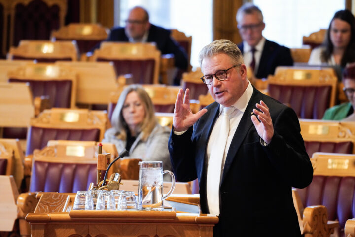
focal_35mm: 276
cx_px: 178
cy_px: 118
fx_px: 2721
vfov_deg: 5.0
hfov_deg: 7.5
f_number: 5.6
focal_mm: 276
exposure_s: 1/250
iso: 6400
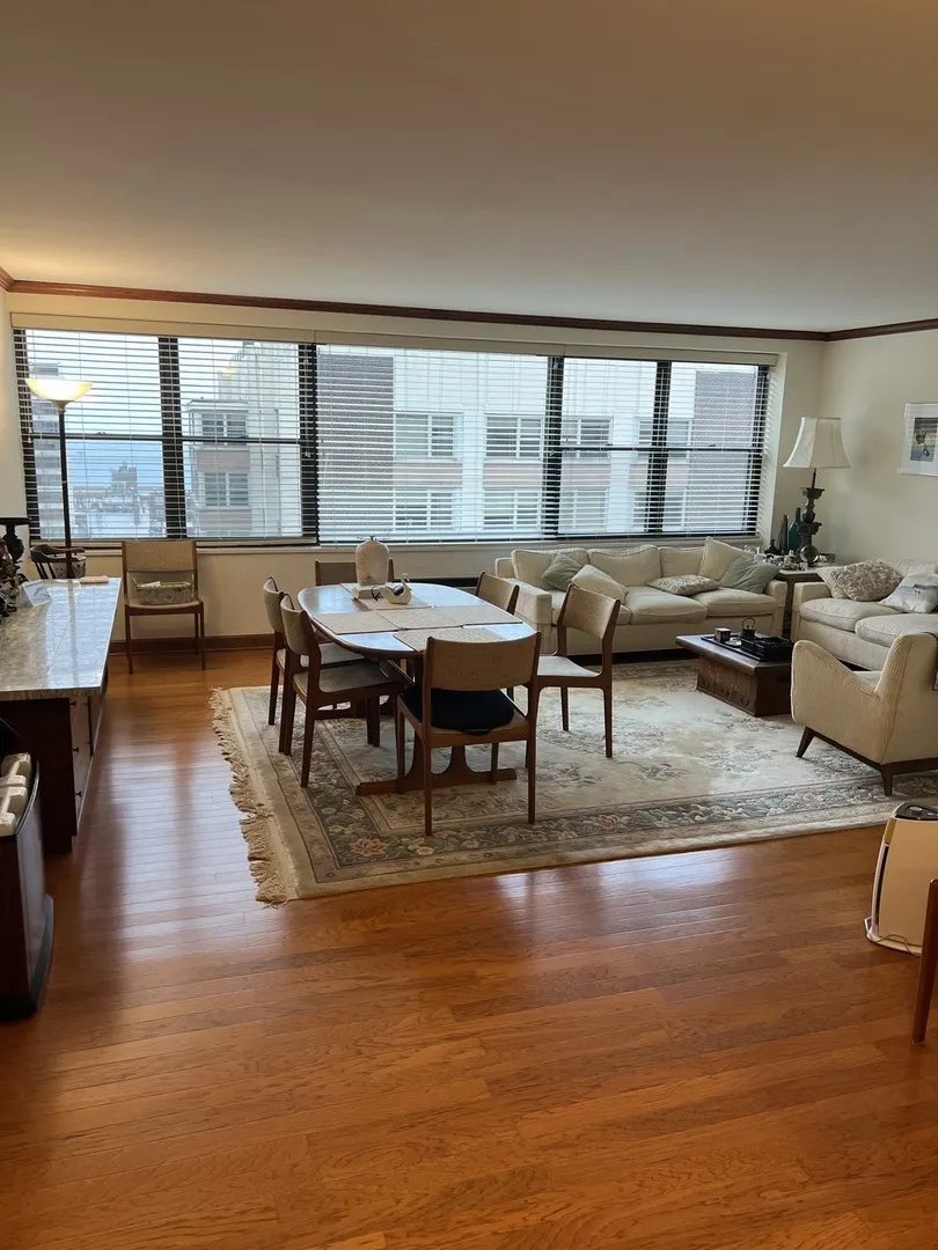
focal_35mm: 26
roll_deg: -1.0
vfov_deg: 67.3
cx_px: 469
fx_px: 939
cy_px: 625
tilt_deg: -11.8
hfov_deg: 53.1
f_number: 1.5
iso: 80
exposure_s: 1/120
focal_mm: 5.7
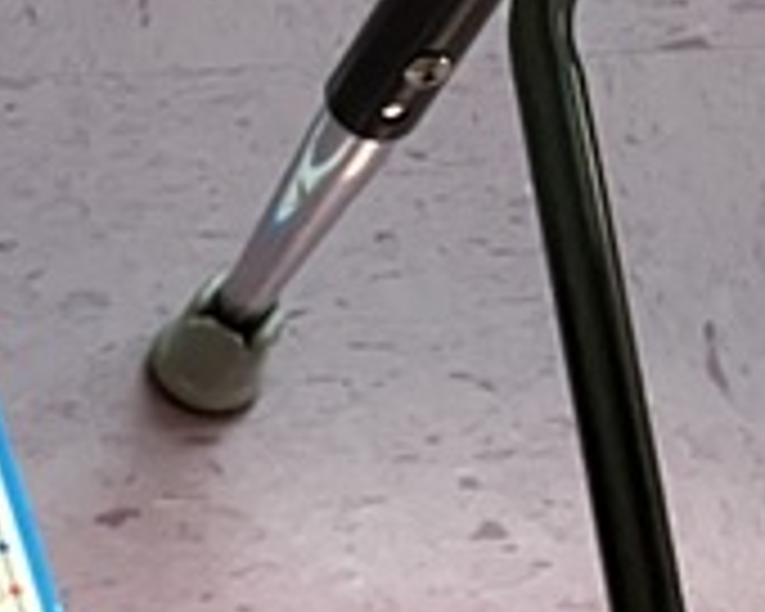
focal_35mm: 165
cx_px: -954
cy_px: 1251
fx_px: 3736
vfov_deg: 8.8
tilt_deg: -67.3
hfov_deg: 10.4
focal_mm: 3.99
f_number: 1.8
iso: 250
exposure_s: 1/60
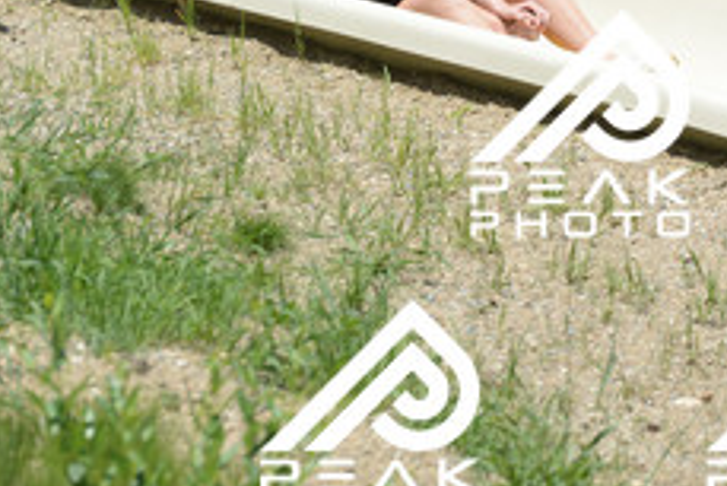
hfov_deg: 6.0
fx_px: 6890
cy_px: 103
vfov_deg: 4.0
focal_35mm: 341
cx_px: 594
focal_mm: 195
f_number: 6.3
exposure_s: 1/1250
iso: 400
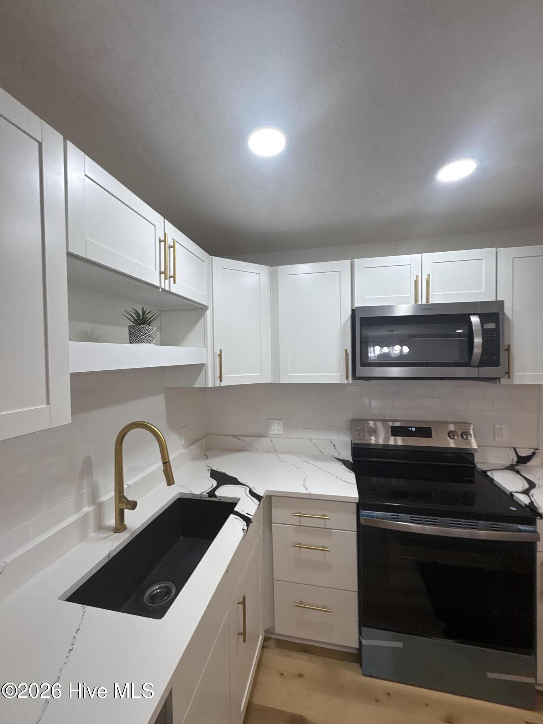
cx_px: 272
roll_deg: +2.3
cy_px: 362
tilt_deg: -1.0
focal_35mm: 14
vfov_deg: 102.1
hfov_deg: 85.7
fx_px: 293
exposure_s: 1/120
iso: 125
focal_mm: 2.22
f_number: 2.2
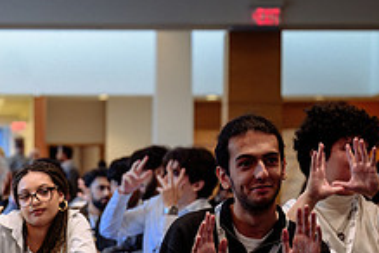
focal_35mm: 185
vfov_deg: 7.4
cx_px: -40
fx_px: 1947
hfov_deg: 11.0
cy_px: 257
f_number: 3.5
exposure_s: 1/160
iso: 640
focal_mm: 70
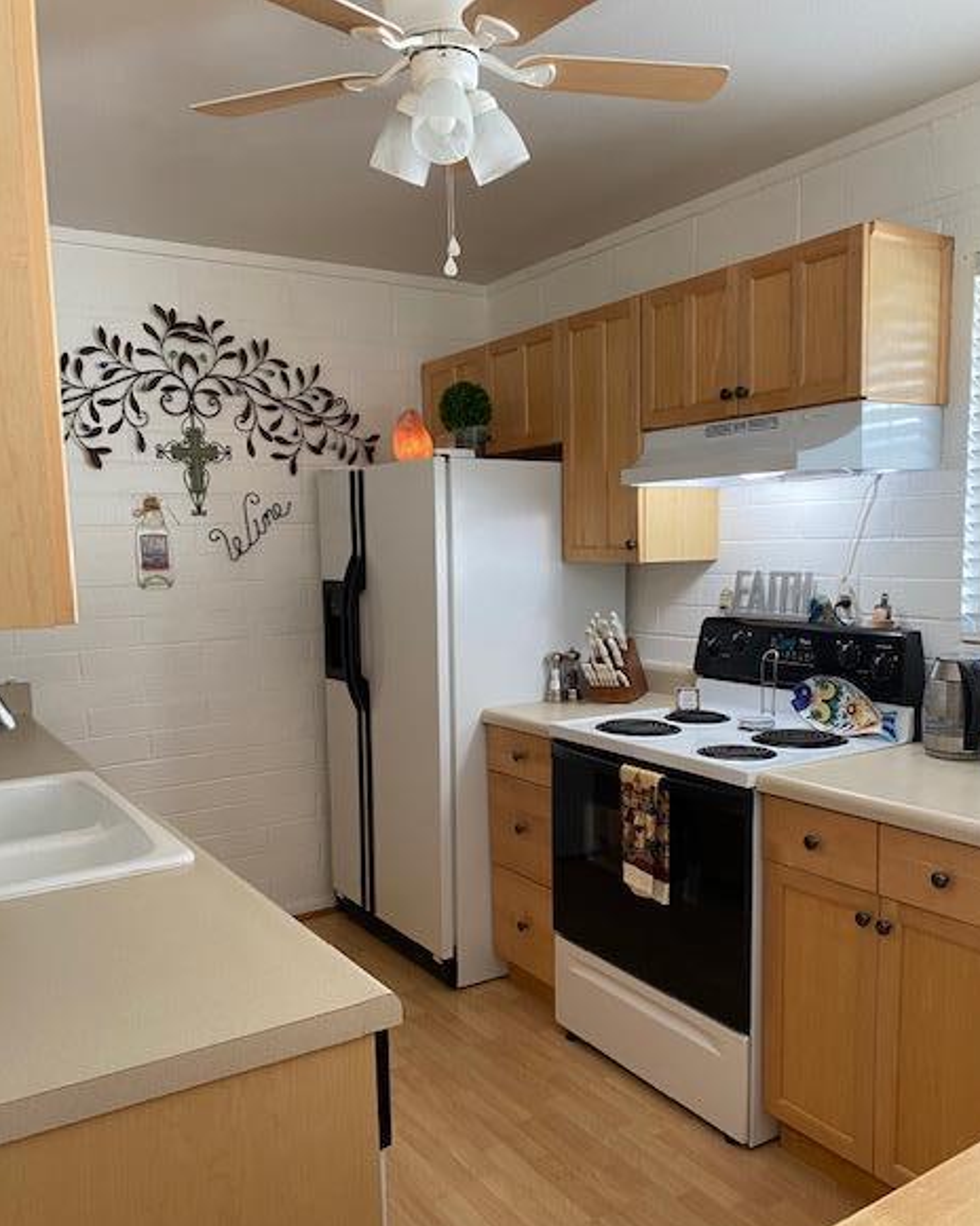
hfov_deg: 51.5
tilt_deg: -7.9
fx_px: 1015
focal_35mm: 28
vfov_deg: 62.1
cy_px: 674
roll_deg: +3.1
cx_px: 501
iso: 100
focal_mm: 4.25
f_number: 1.8
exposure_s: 1/60
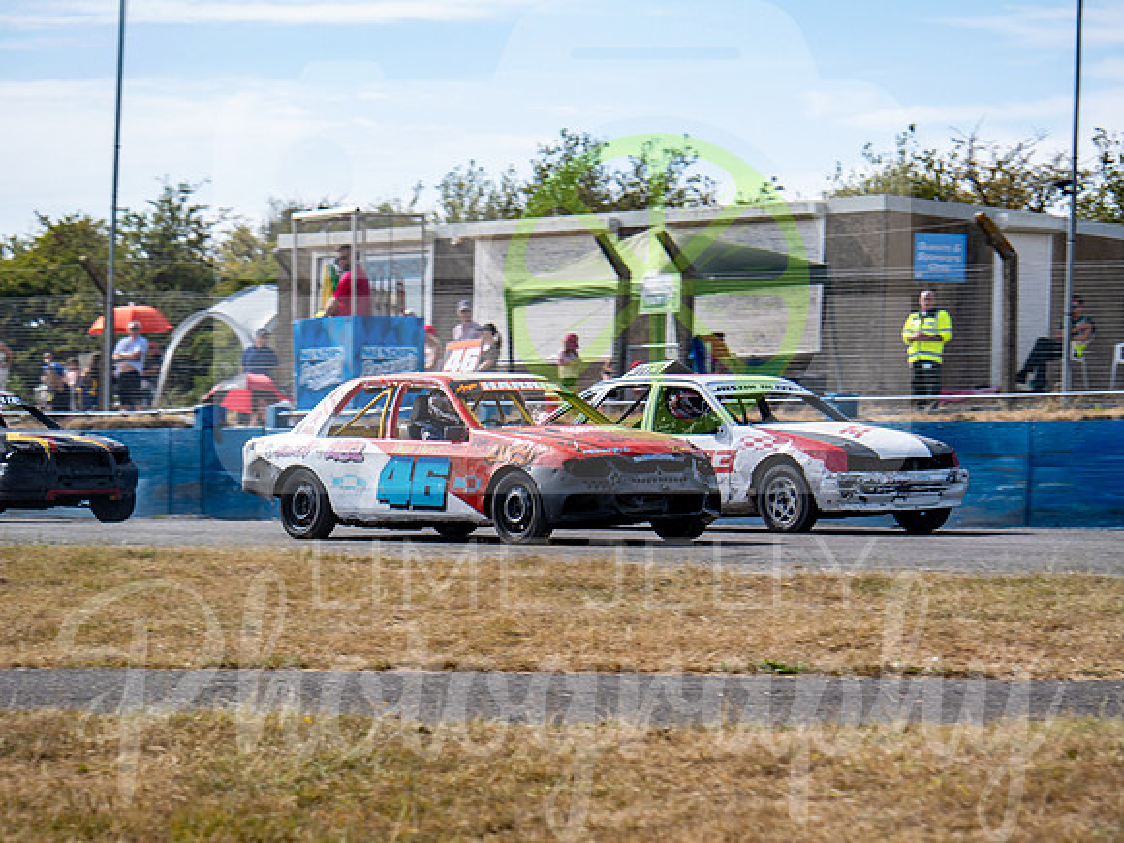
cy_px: 456
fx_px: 4971
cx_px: 536
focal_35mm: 153
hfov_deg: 12.9
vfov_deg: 9.7
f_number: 4
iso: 100
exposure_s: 1/320
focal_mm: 70
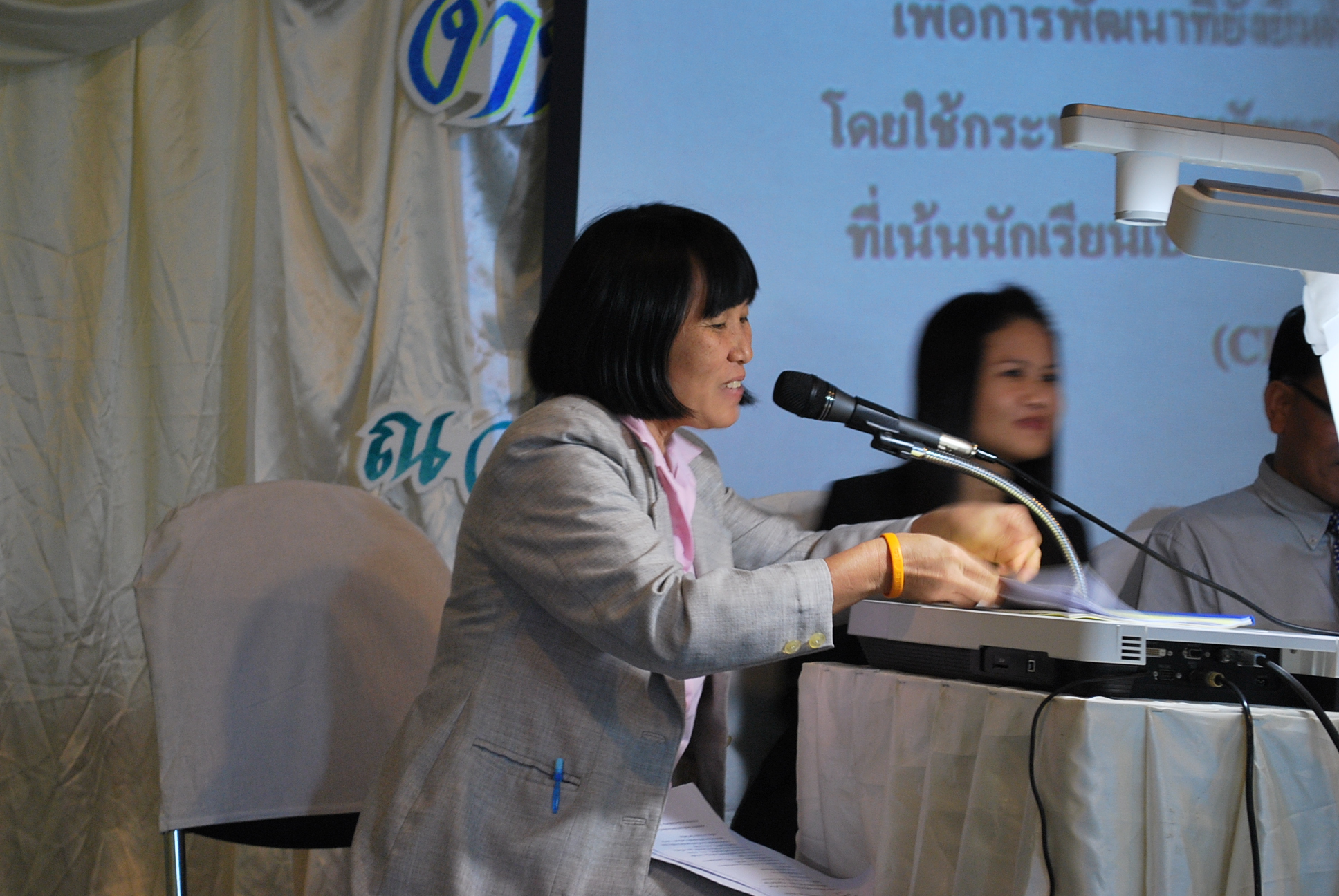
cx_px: 670
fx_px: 3072
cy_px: 448
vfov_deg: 16.6
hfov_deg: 24.6
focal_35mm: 82
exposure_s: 1/10
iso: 400
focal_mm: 55
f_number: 5.6
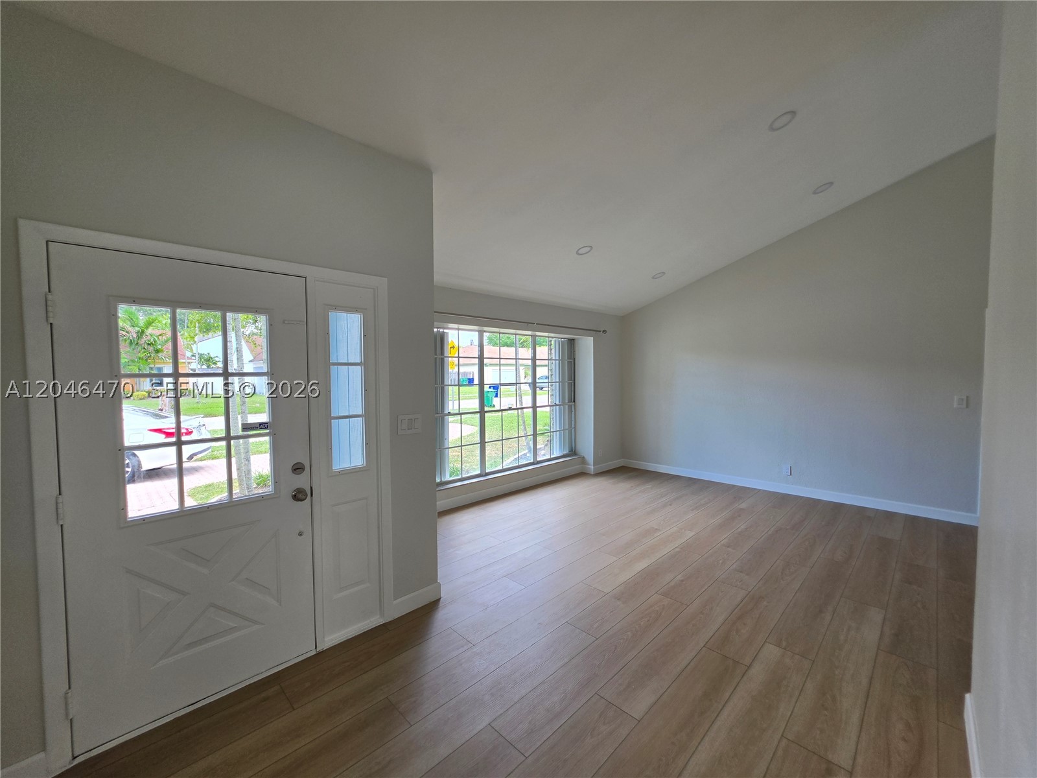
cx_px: 518
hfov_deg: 106.2
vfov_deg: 89.9
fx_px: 389
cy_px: 389
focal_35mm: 13
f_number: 1.9
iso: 32
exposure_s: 1/120
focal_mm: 2.2
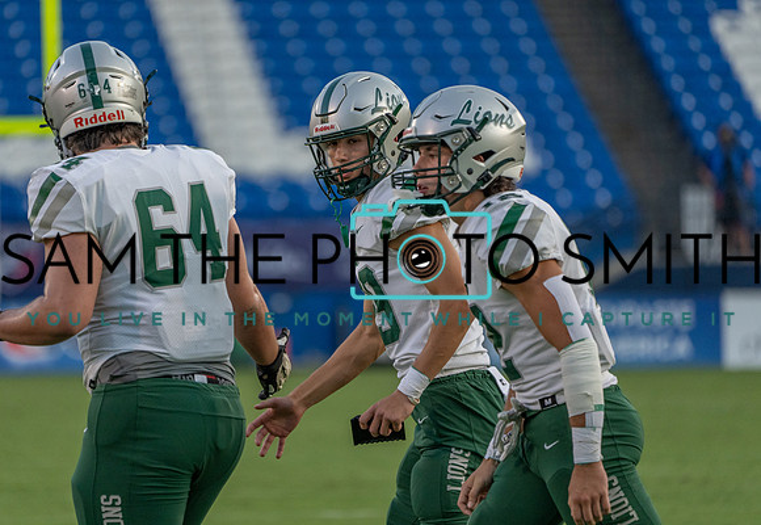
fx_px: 9819
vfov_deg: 3.1
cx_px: 331
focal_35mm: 460
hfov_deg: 4.4
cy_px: 239
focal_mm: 400
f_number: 5.6
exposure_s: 1/1250
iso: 2000
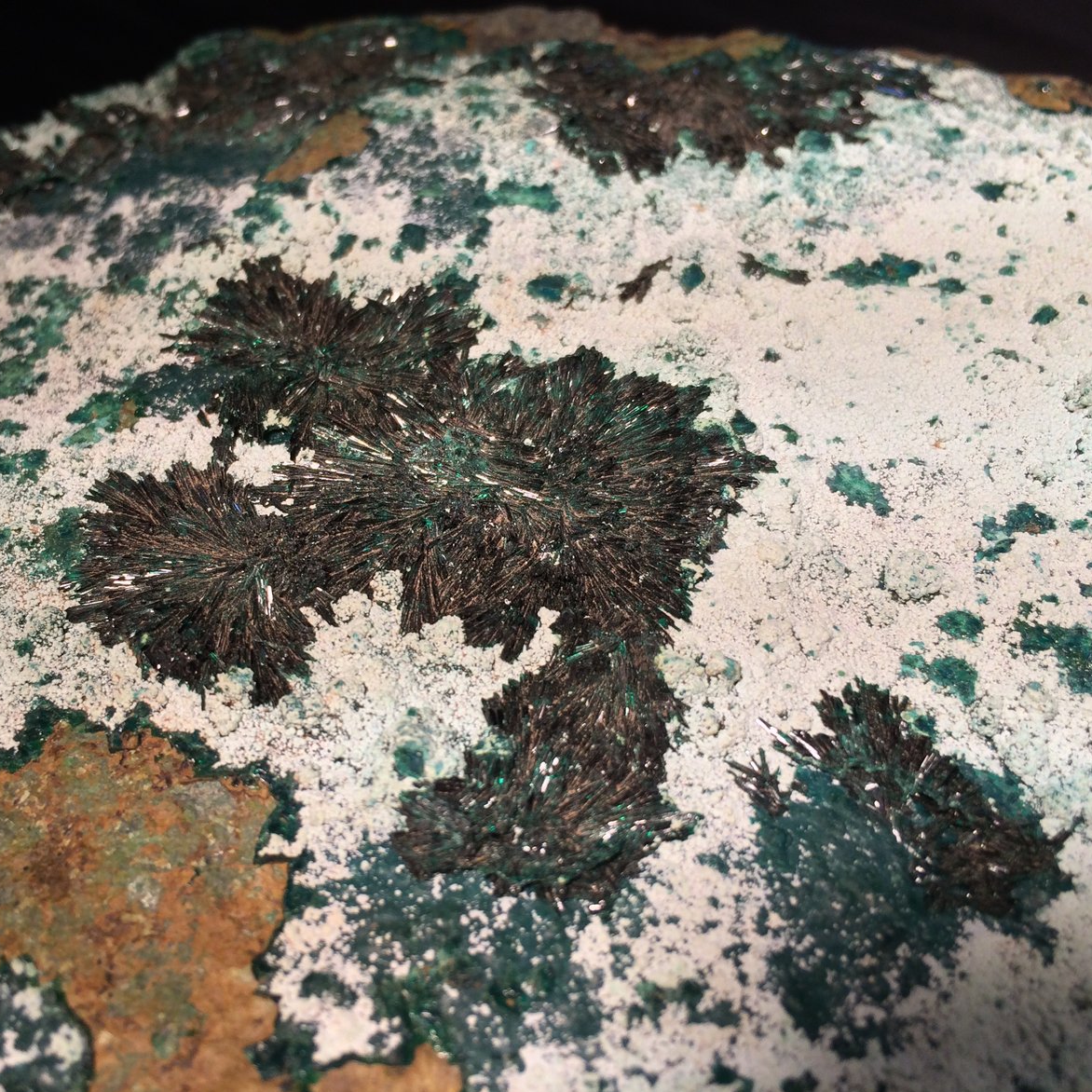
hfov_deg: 46.9
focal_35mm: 35
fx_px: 1249
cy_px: 544
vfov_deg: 47.2
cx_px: 432
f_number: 2.2
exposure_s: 1/289
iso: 32
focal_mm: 4.15
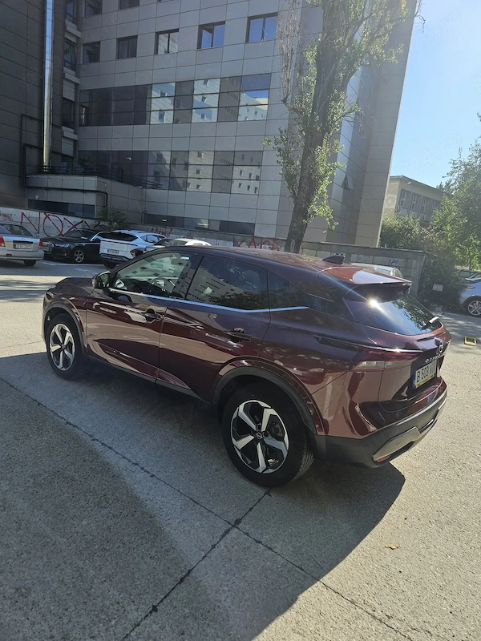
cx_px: 240
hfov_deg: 58.9
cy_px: 320
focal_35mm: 23
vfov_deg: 73.9
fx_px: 426
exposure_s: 1/1365
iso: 25
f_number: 1.8
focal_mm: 5.4
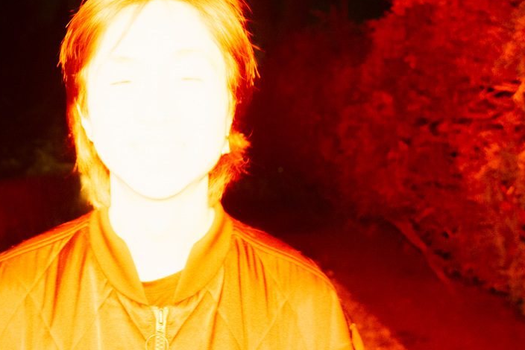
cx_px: 175
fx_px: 671
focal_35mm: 46
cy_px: 136
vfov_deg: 29.2
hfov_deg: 42.2
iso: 8000
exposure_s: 1/8
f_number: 3.5
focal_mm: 18
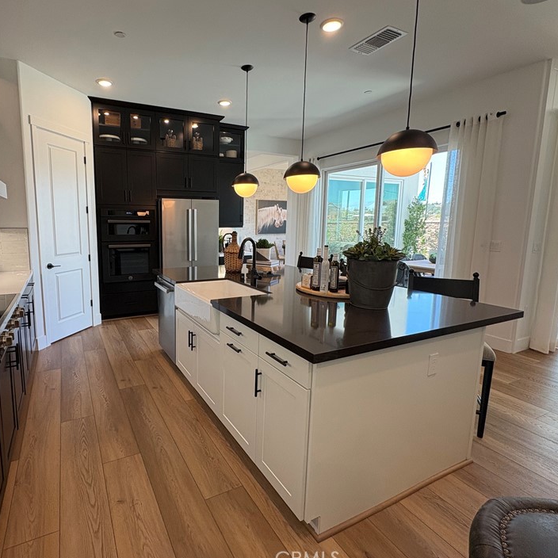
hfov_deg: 79.1
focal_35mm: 18
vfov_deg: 80.7
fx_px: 328
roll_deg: +0.3
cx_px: 207
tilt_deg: -6.2
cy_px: 266
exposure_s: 1/120
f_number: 2.2
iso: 125
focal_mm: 2.22
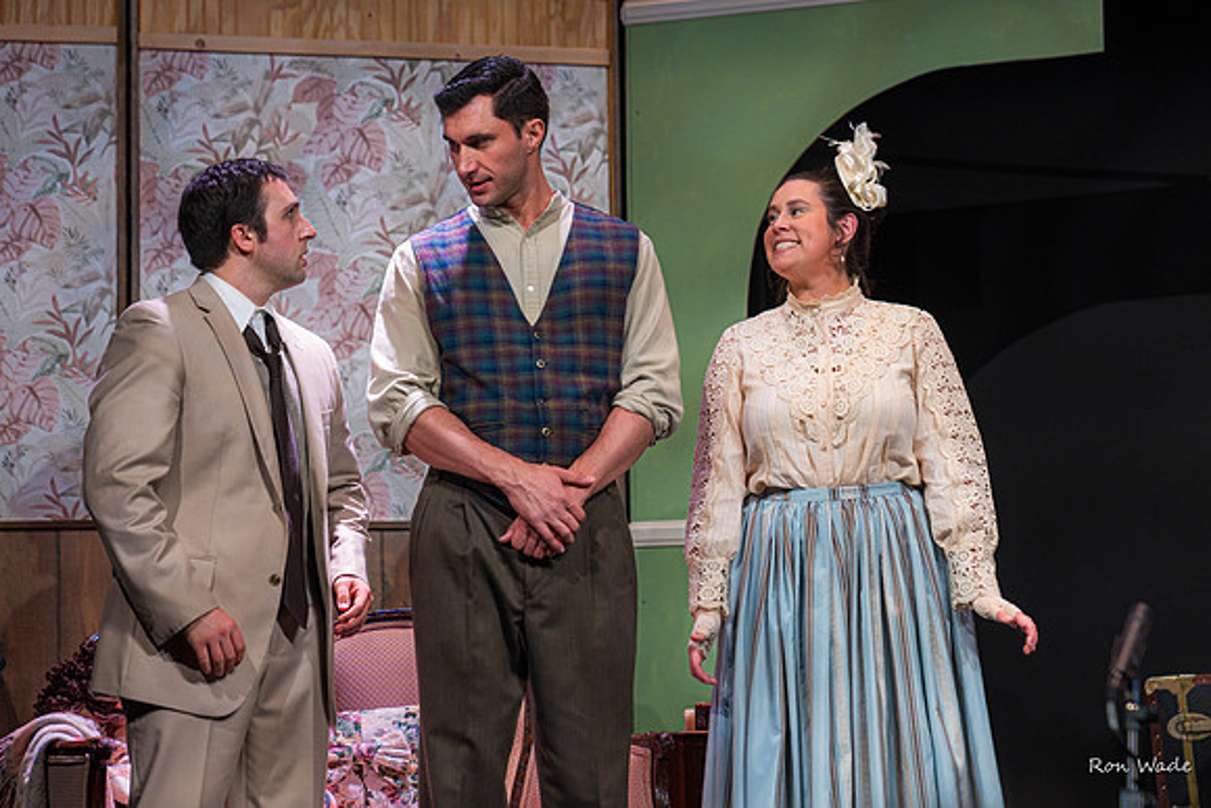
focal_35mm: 90
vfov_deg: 15.2
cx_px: 556
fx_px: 3017
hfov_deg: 22.7
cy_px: 353
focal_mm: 70
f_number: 2.8
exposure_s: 1/180
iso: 800
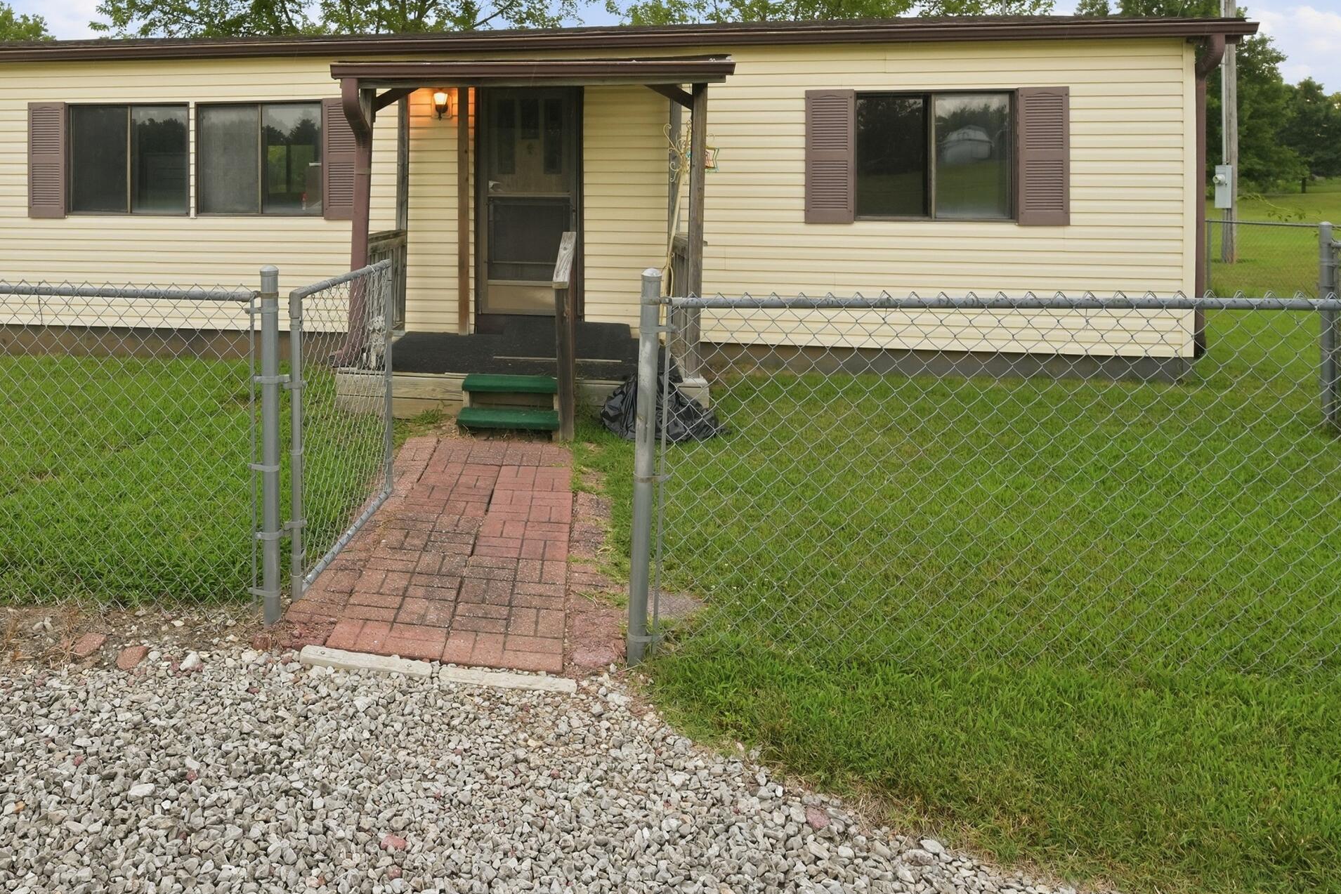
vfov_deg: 54.5
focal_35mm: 22
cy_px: 219
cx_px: 424
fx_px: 820
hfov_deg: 75.6
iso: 400
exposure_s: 1/160
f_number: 4
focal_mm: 14
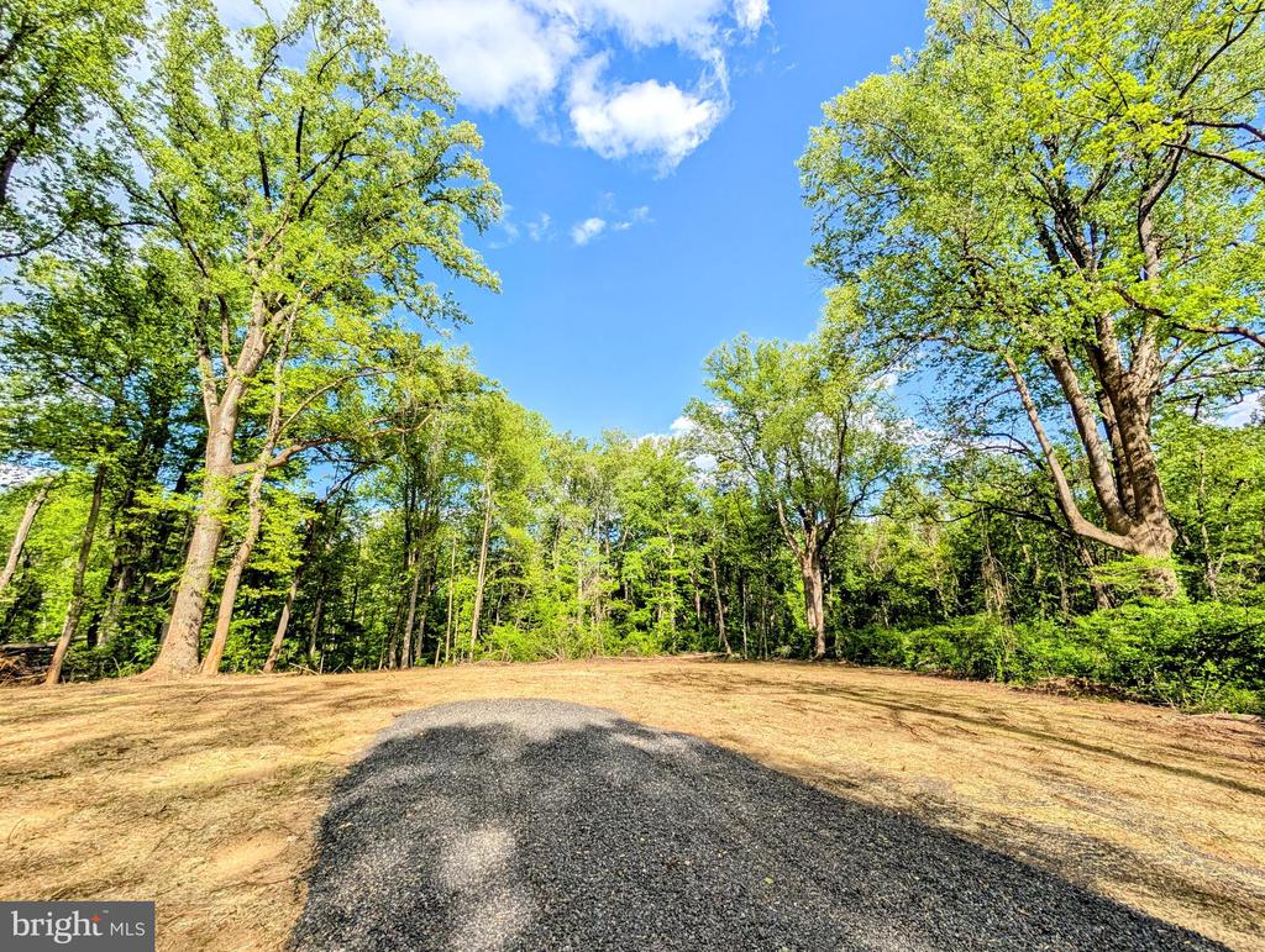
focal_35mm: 12
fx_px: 439
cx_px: 632
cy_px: 476
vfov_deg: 94.6
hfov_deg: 110.5
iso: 54
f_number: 1.7
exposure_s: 1/2342
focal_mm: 2.02
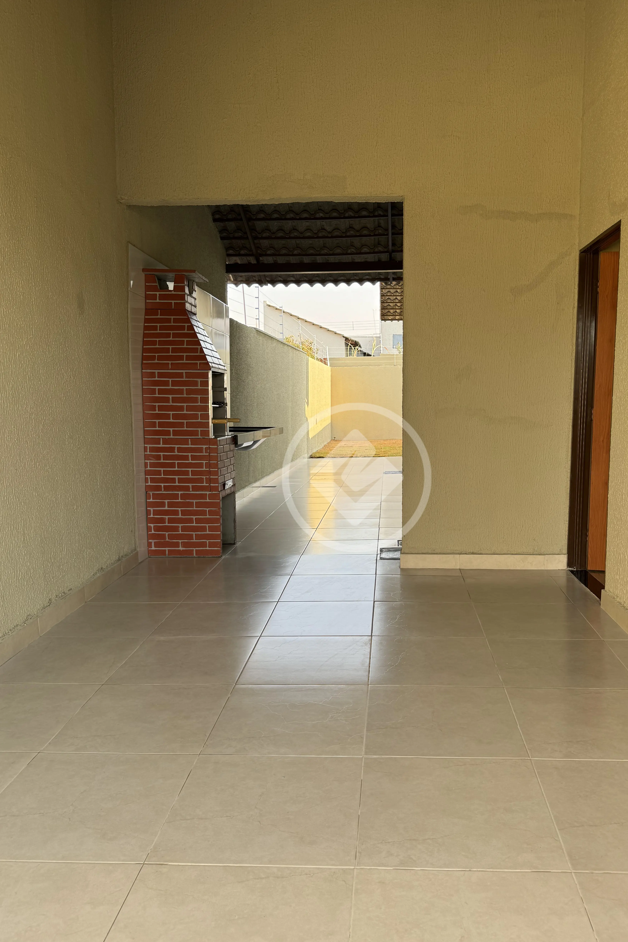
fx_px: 707
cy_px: 478
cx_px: 357
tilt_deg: -6.2
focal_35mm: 27
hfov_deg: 47.8
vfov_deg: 67.4
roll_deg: +0.5
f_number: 1.78
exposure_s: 1/215
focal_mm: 6.76
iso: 64
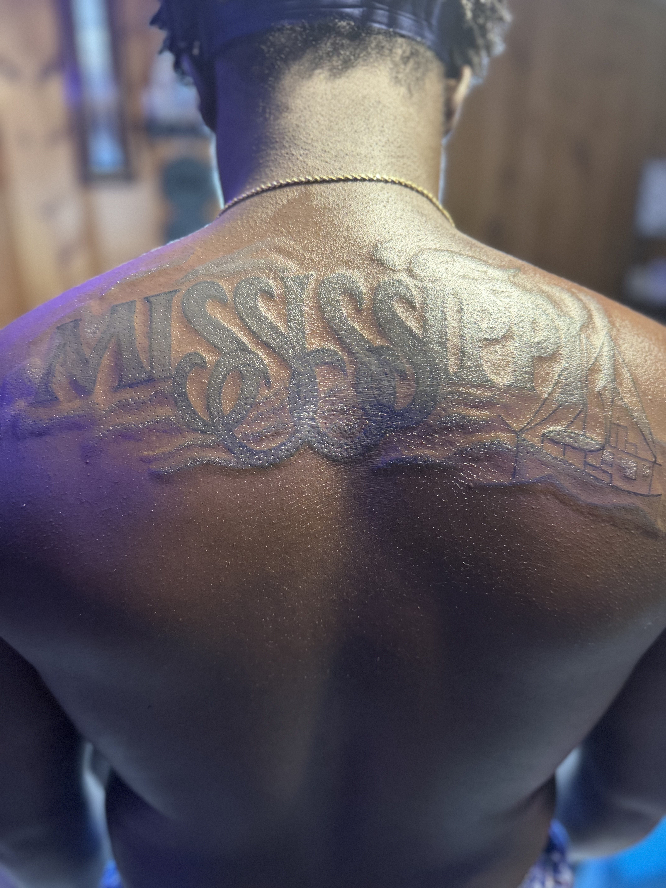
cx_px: 333
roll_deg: -0.1
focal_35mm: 24
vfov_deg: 71.6
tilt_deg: -21.5
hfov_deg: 56.8
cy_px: 444
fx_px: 616
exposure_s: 1/46
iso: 800
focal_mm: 6.86
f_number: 1.78
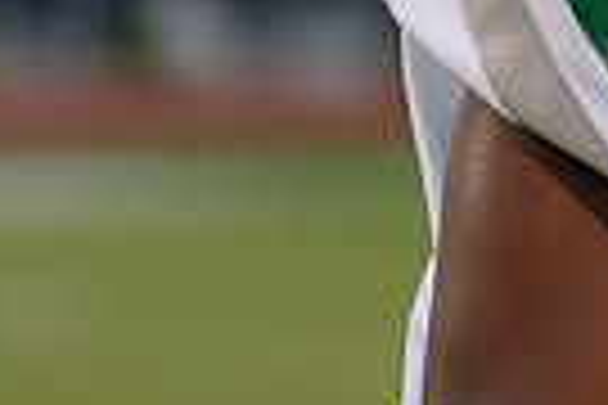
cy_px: -286
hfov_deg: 3.9
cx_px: 1108
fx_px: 8782
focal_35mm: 520
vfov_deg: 2.6
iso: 640
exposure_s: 1/400
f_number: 2.8
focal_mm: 121
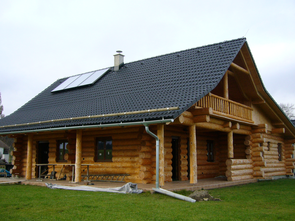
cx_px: 148
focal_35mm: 38
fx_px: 324
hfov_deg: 49.0
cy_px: 110
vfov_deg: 37.7
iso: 100
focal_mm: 5.8
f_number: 2.8
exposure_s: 1/400
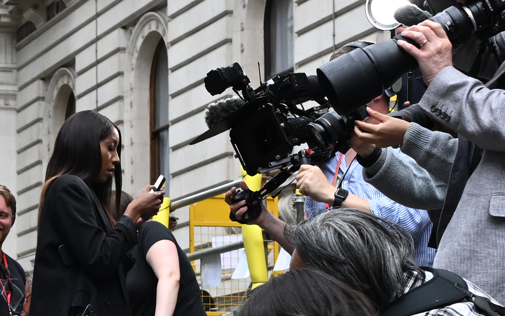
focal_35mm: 129
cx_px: -112
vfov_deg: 10.0
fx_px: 1775
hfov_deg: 15.6
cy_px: 368
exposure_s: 1/800
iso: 500
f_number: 4
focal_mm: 24
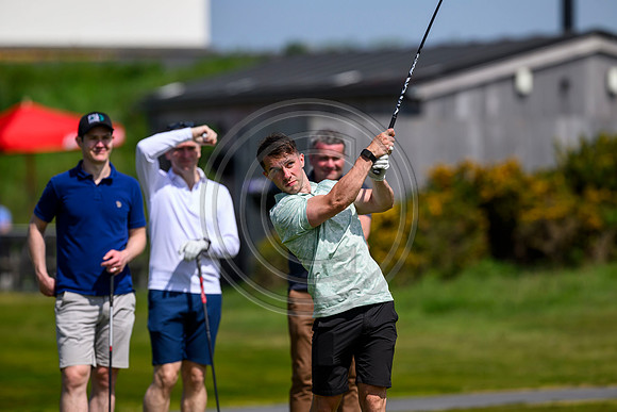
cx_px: 308
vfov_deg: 3.4
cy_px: 206
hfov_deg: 5.2
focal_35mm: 400
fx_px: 6857
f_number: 4.5
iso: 500
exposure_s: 1/5000
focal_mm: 400
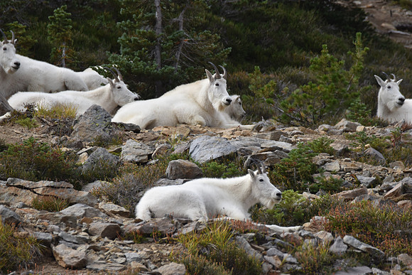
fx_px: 9443
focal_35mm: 825
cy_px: 138
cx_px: 206
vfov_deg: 1.7
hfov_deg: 2.5
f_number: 6.3
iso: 200
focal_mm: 550
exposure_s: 1/640
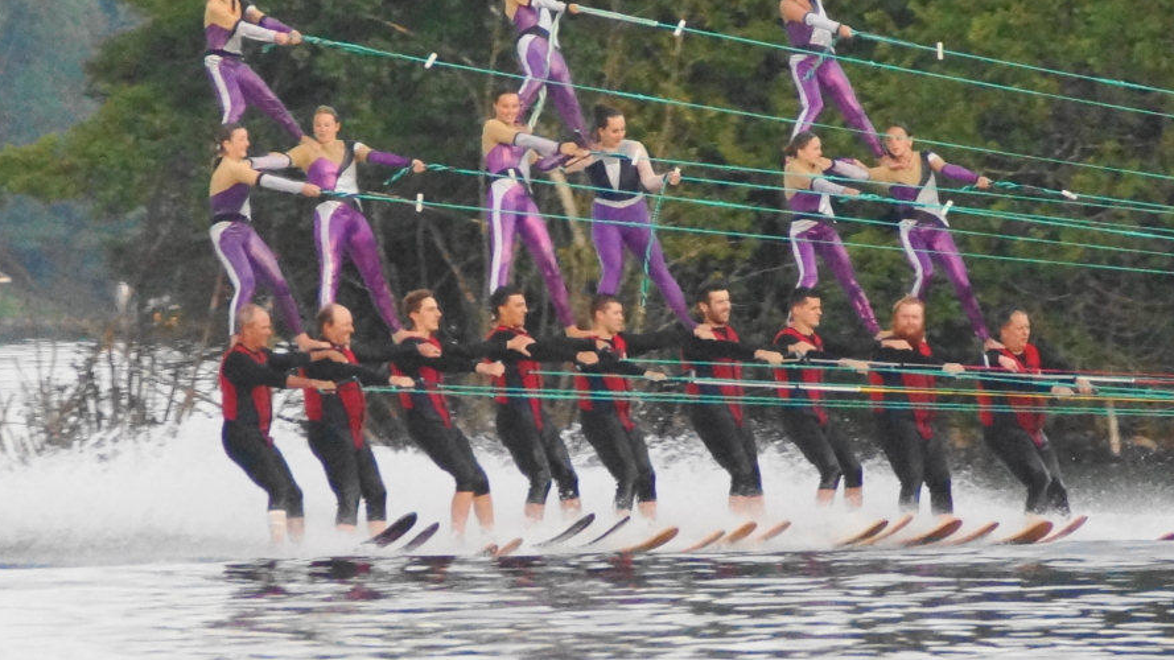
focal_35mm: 441
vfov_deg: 2.8
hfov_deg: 4.9
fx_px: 13728
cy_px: 236
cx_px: 651
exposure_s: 1/320
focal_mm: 250
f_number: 6.3
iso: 1600
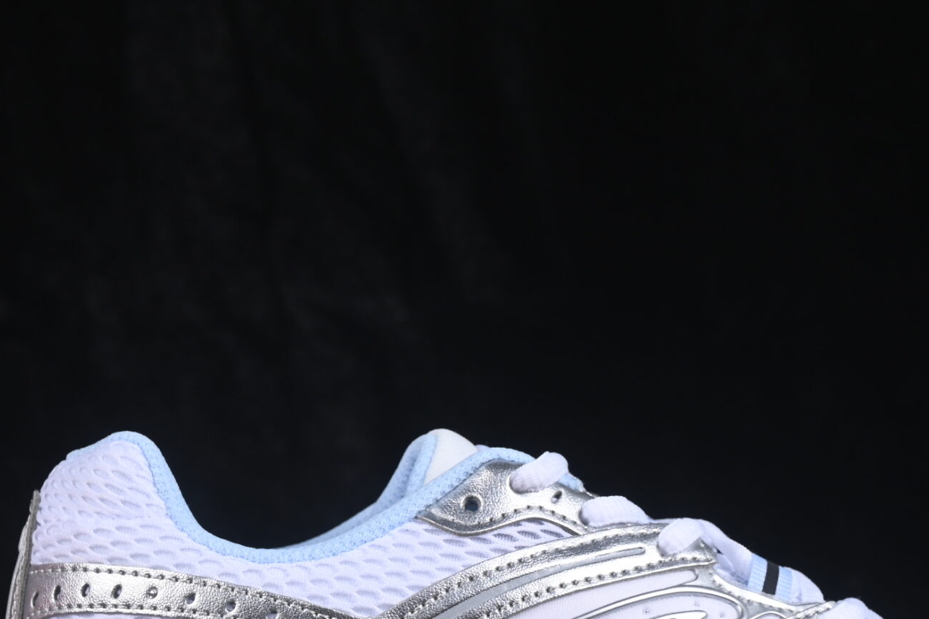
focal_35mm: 149
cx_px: 597
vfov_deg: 9.2
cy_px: 575
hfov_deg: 13.8
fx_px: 3844
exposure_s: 1/80
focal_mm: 50
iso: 160
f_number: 8
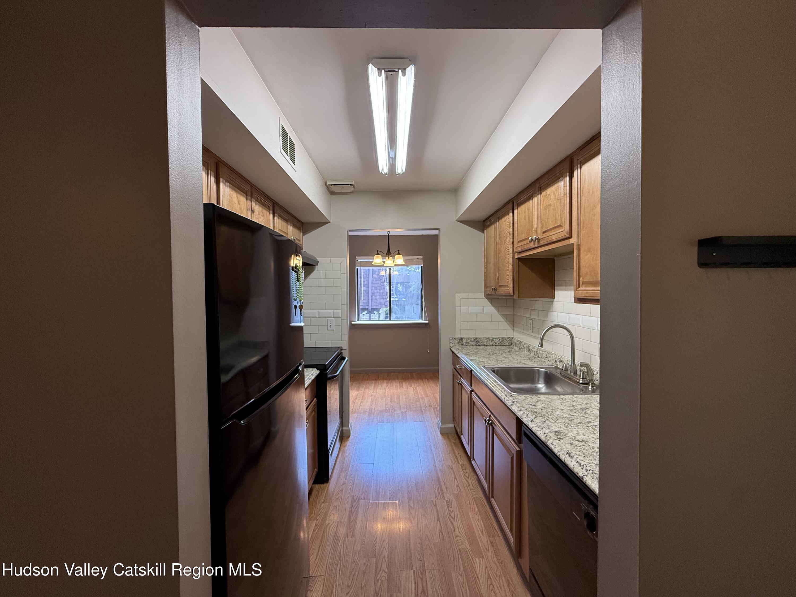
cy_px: 298
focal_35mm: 14
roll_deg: +0.4
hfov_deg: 102.1
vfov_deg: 85.7
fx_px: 322
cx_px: 398
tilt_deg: -0.5
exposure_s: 1/120
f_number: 2.2
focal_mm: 2.22
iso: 250
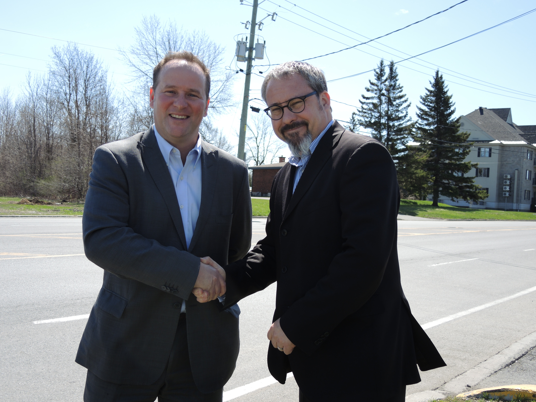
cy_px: 201
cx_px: 268
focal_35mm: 42
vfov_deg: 34.3
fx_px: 650
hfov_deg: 44.8
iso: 80
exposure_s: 1/800
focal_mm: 9
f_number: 2.5
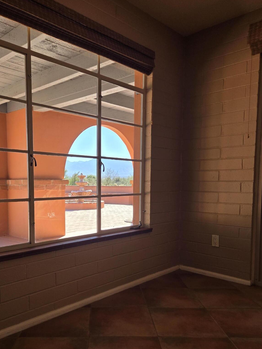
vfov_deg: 59.4
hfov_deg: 46.5
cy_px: 211
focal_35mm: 30
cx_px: 102
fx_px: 303
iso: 25
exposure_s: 1/431
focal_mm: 5.4
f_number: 1.8
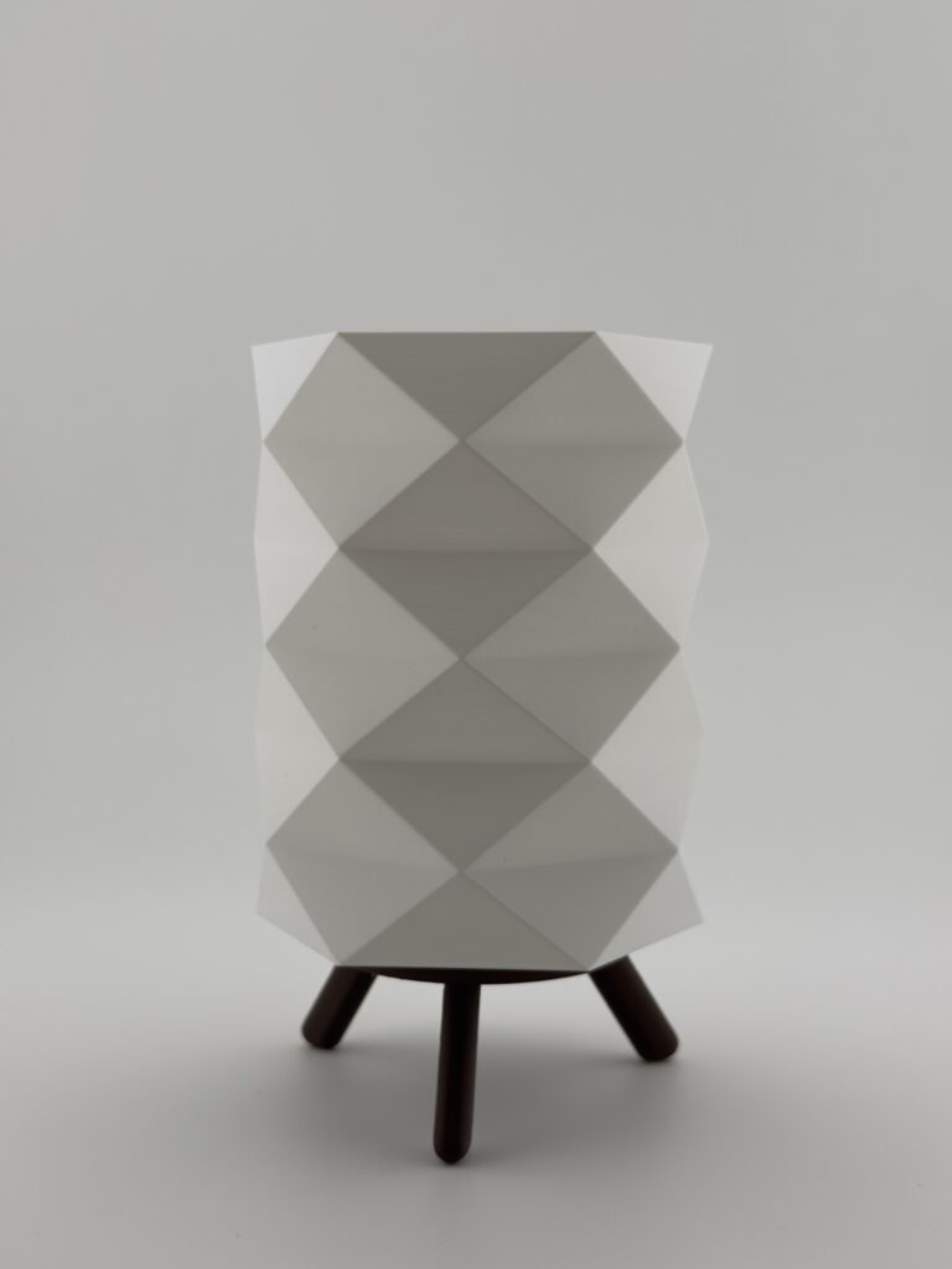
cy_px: 634
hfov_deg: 30.3
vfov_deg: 39.7
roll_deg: -0.9
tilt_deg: -5.0
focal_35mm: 48
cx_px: 476
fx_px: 1760
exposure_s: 1/4329
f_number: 1.78
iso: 64
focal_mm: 6.76
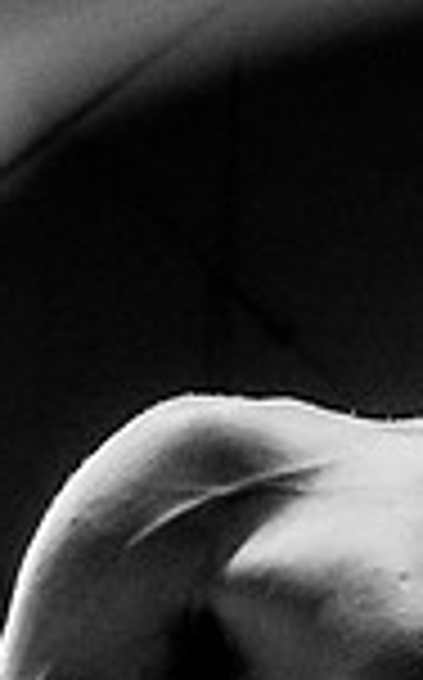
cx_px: 1026
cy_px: 750
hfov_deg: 7.9
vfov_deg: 13.4
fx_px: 2830
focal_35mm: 153
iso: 4000
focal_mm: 39
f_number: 4
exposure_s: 1/1000
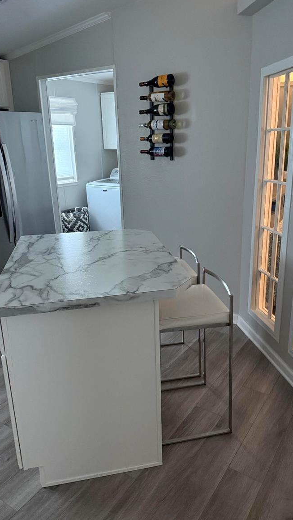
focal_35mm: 27
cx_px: 159
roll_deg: -0.1
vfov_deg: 69.8
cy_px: 256
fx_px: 373
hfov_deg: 42.9
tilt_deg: -14.9
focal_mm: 6.76
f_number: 1.78
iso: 640
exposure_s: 1/40
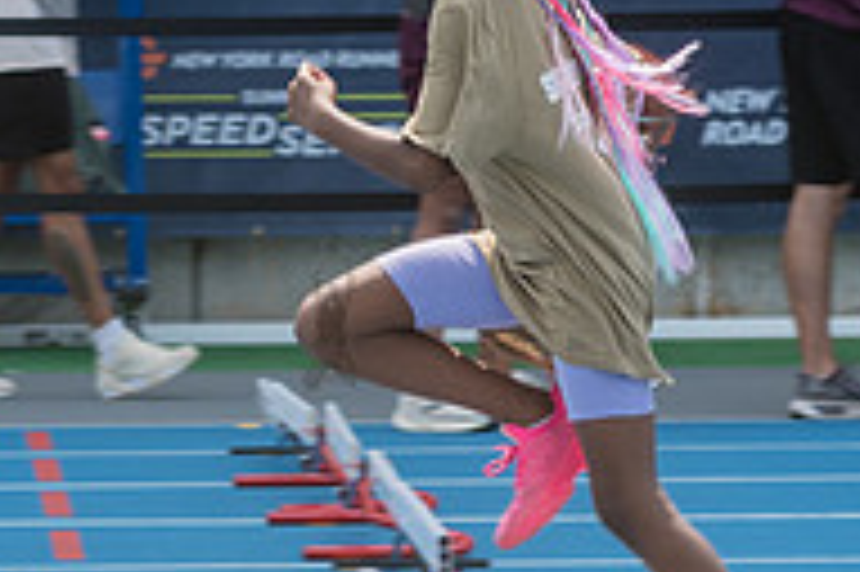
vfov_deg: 4.0
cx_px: 301
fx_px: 8234
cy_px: 368
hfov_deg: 6.0
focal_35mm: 345
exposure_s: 1/320
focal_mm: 92
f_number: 5.6
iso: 160
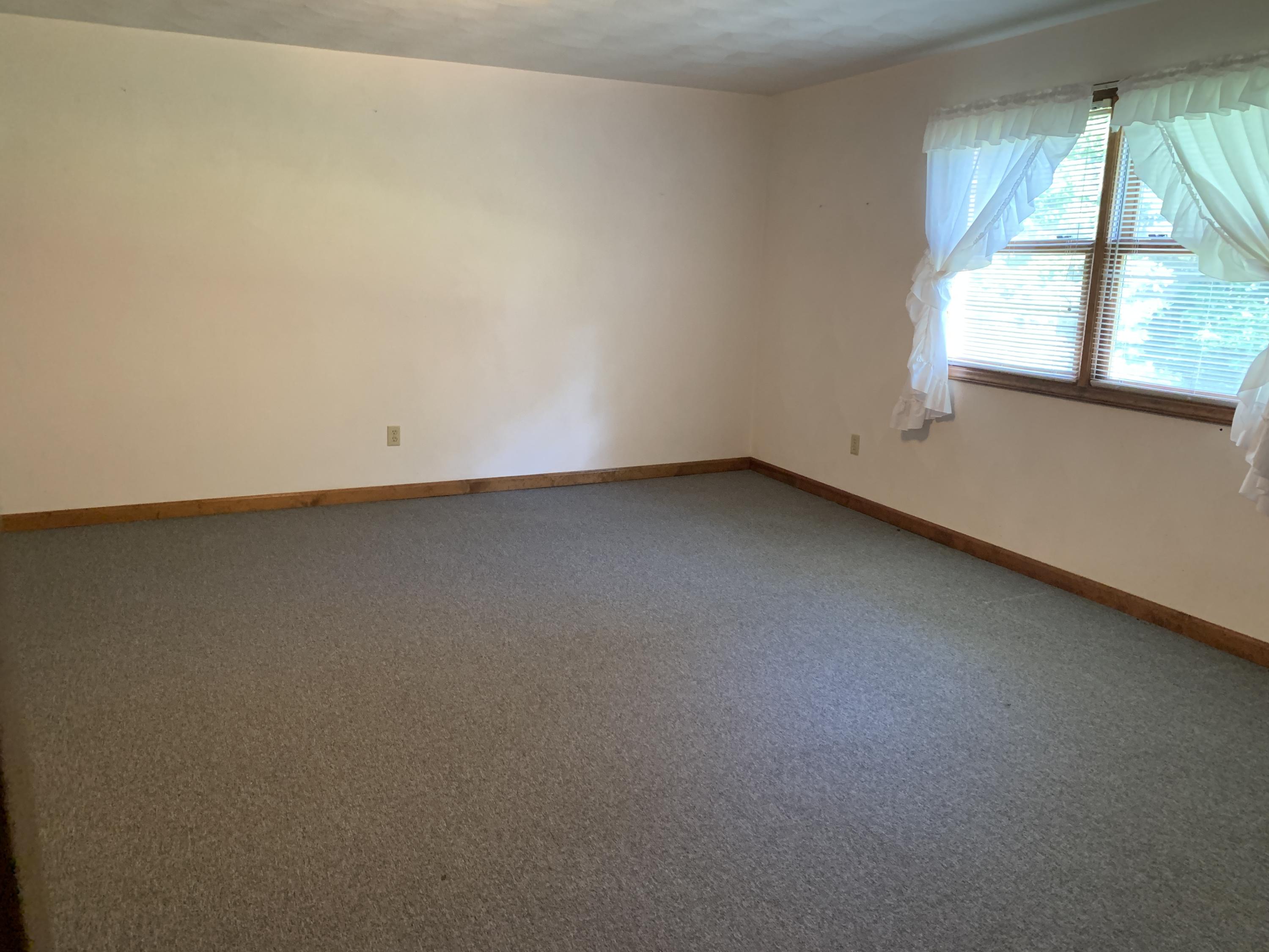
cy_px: 476
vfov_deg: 53.1
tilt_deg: -12.7
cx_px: 634
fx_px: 953
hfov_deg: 67.3
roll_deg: -1.1
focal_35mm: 26
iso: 320
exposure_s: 1/40
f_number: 1.8
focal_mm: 4.25
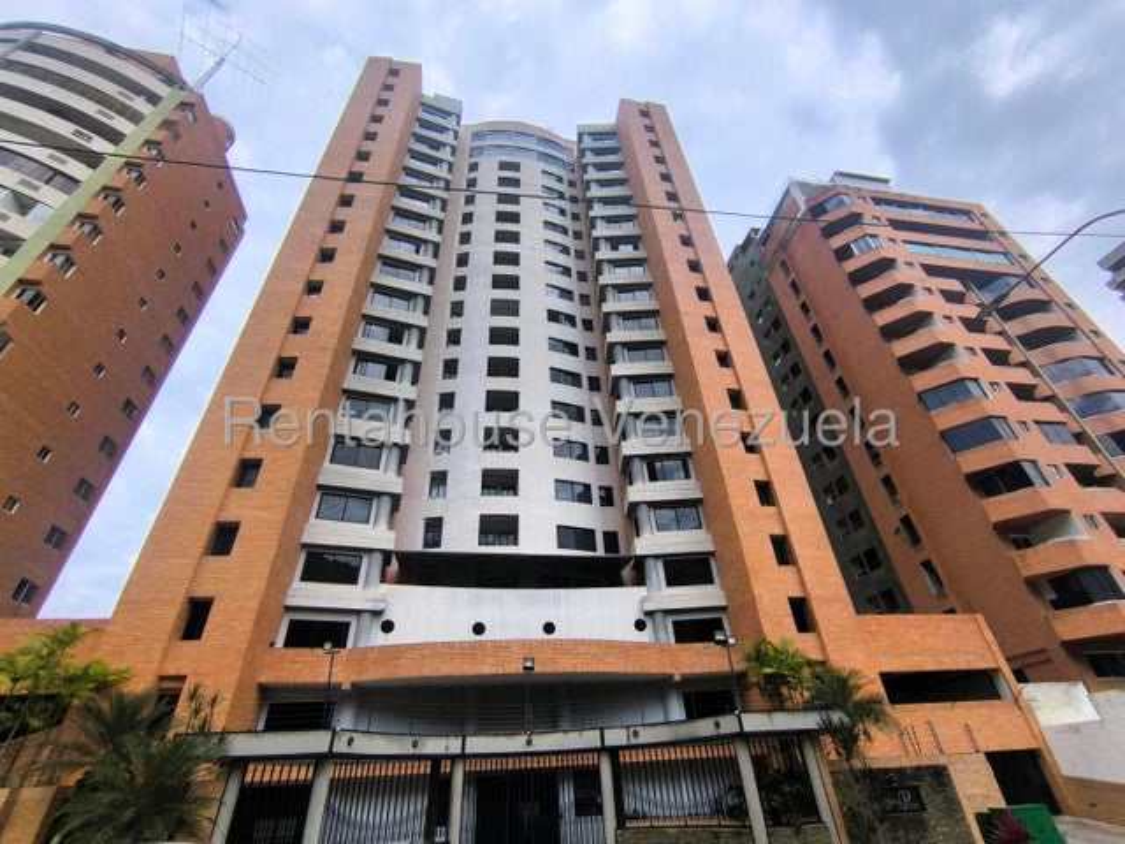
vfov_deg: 78.1
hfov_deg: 94.5
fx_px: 520
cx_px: 562
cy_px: 422
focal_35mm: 16
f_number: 2.2
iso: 50
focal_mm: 1.65
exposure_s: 1/2681
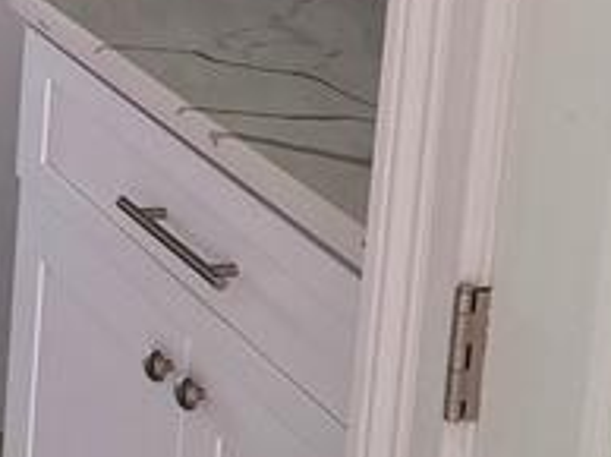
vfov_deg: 10.9
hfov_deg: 13.1
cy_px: -350
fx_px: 2239
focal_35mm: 127
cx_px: -665
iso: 50
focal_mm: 5.23
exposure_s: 1/120
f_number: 1.8
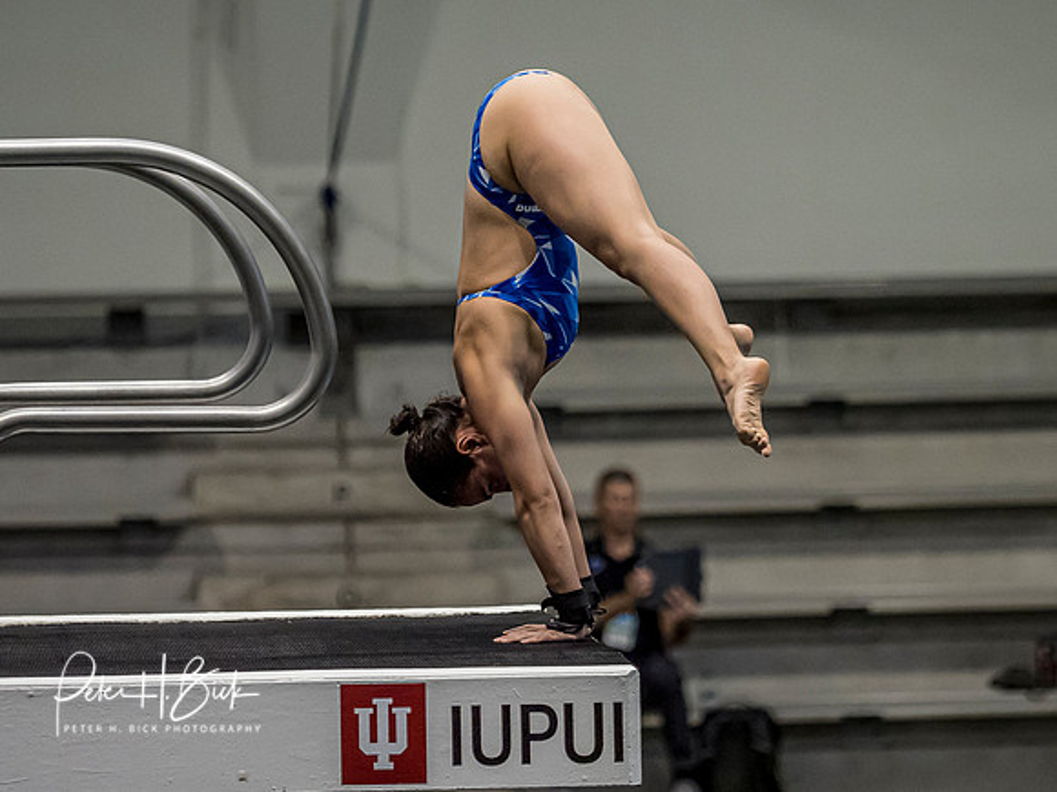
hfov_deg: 4.5
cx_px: 574
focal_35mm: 442
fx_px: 13482
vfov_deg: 3.4
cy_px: 243
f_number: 2.8
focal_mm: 150
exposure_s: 1/1000
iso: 4000
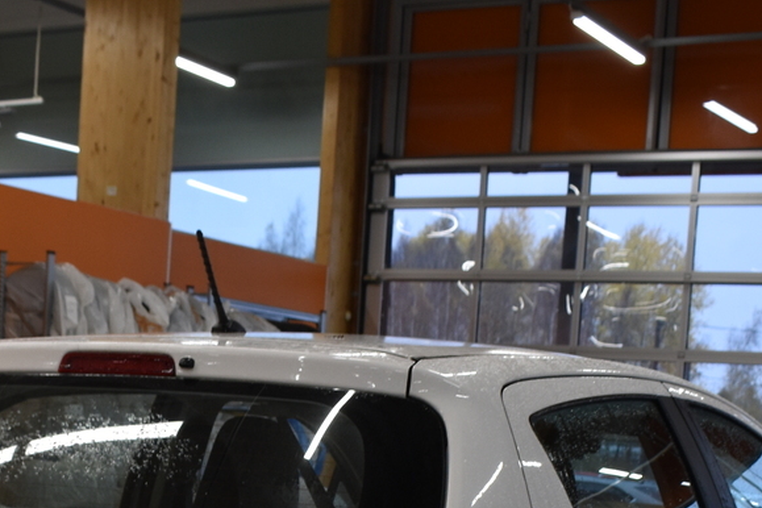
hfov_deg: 24.1
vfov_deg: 15.3
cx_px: 243
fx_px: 1778
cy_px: 709
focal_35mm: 84
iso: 400
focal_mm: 20
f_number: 5.6
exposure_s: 1/125
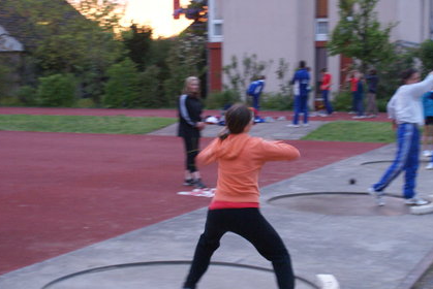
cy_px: 170
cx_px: 222
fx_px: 814
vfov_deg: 20.1
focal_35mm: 68
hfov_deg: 29.8
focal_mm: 35
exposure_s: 1/30
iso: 800
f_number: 5.6
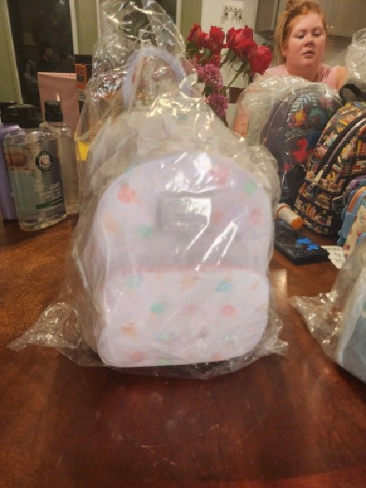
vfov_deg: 73.9
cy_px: 244
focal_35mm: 23
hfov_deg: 58.9
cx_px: 183
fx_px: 324
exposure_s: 1/120
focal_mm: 6.4
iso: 320
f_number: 1.8
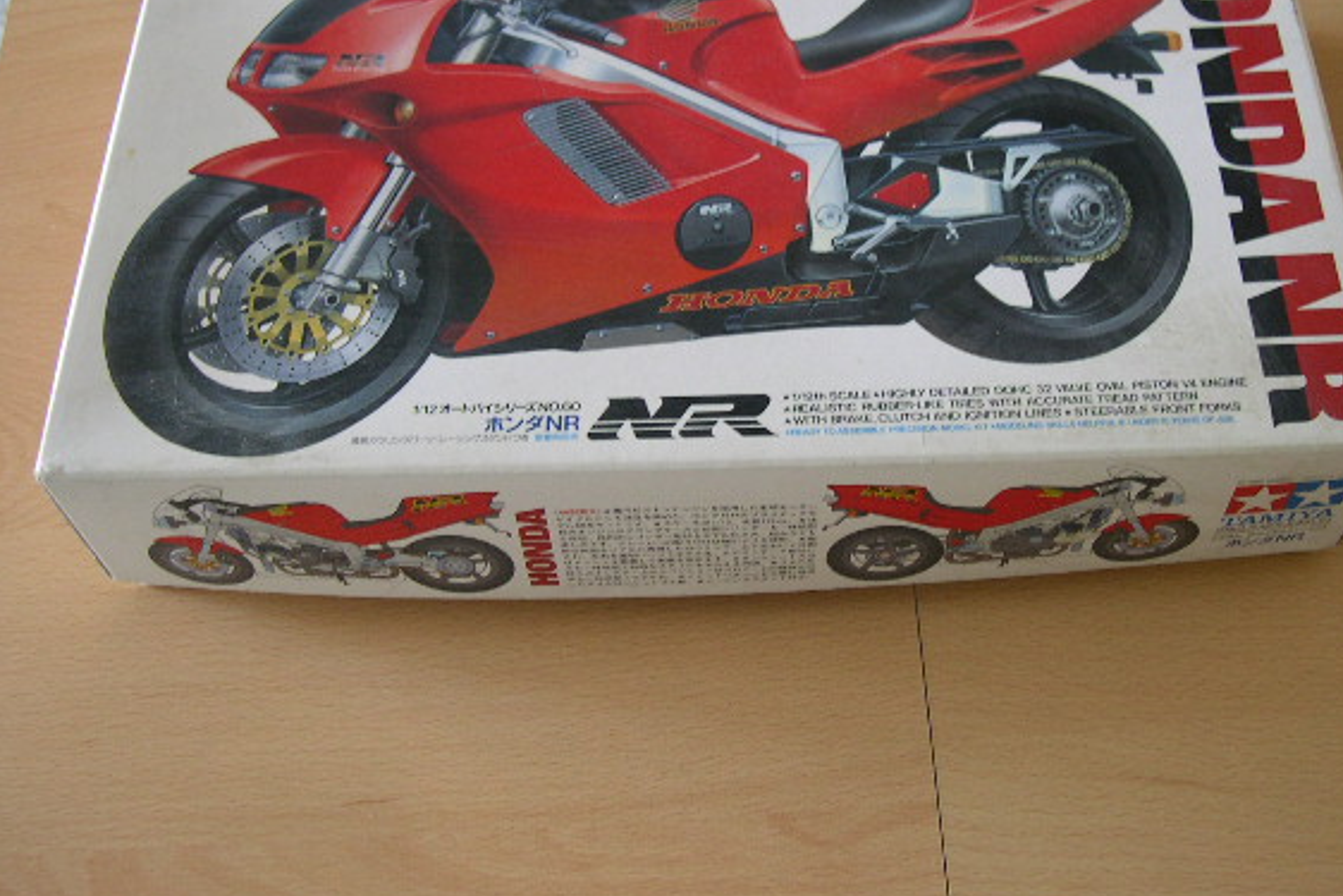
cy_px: 375
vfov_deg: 29.8
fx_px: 1679
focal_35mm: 45
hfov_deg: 43.6
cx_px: 724
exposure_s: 1/5
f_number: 2.8
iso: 100
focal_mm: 8
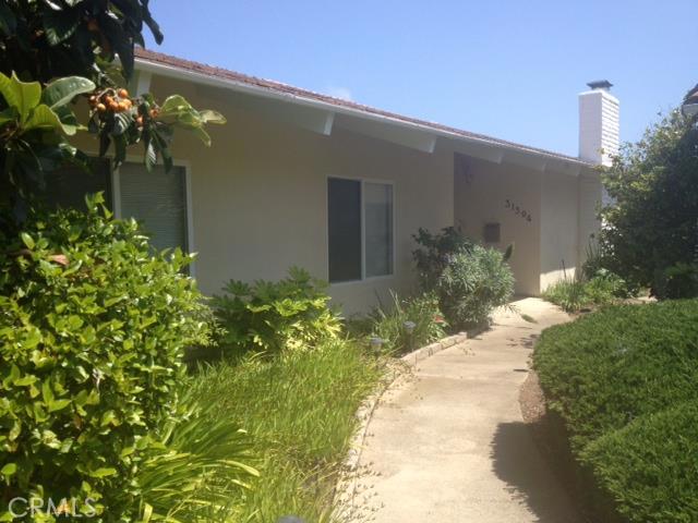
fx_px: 706
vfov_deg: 40.7
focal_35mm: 35
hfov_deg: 52.6
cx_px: 349
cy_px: 262
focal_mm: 4.28
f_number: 2.4
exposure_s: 1/1314
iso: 50
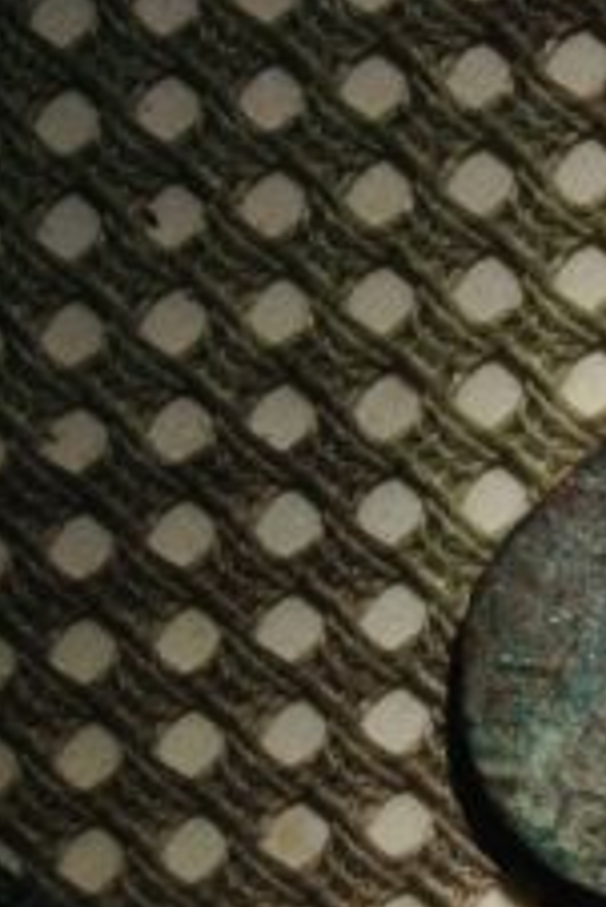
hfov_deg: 13.8
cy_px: 658
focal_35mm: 91
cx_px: 1011
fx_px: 2294
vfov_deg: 22.2
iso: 32
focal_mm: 3.3
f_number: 2.4
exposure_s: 1/238
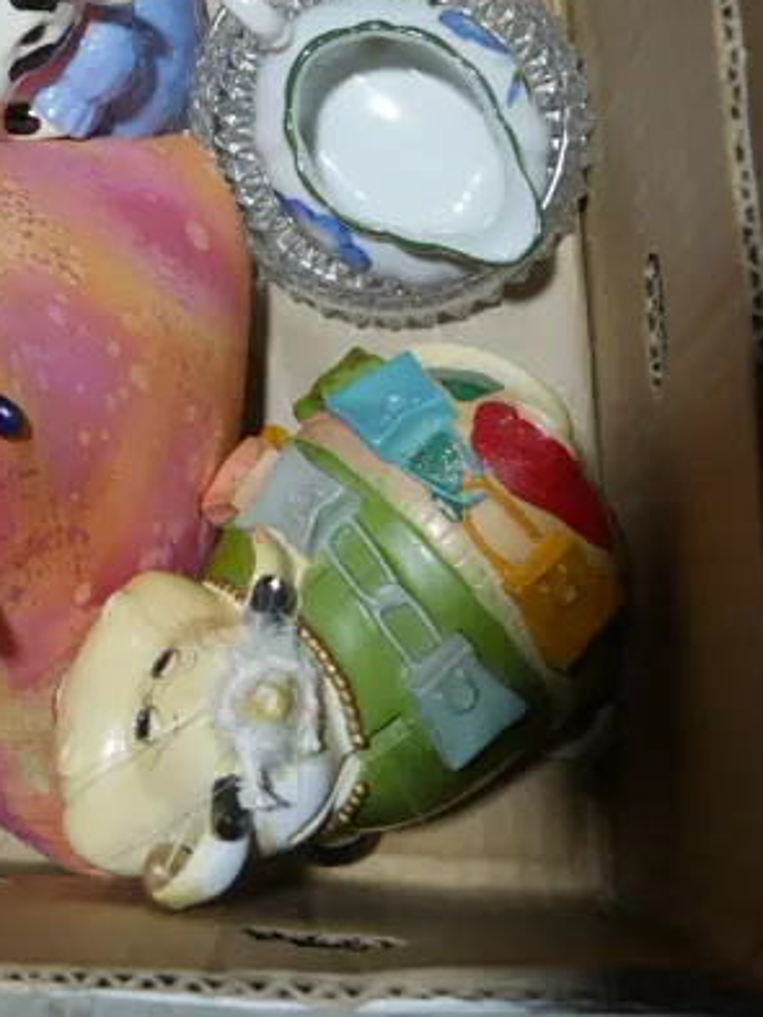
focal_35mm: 73
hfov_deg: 19.3
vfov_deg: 24.4
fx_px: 2144
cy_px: -181
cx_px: -75
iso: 200
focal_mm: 14
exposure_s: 1/125
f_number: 3.5
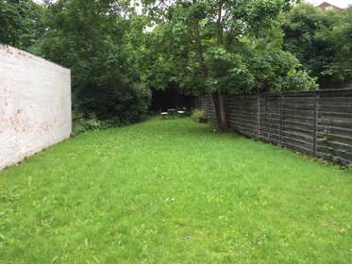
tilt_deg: -6.9
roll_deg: +0.8
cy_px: 132
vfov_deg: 48.3
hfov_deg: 61.6
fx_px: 295
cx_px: 176
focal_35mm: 29
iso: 40
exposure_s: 1/100
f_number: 2.2
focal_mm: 4.15
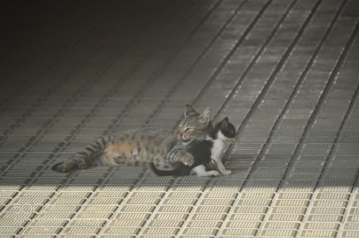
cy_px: 119
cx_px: 180
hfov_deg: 6.9
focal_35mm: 300
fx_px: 2988
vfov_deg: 4.6
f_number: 6.3
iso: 800
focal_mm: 200
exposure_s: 1/2500
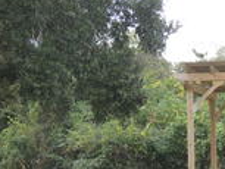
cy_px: 109
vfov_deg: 11.3
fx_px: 852
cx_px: 101
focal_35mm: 131
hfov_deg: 15.0
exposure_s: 1/125
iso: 100
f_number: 3.6
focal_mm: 8.9
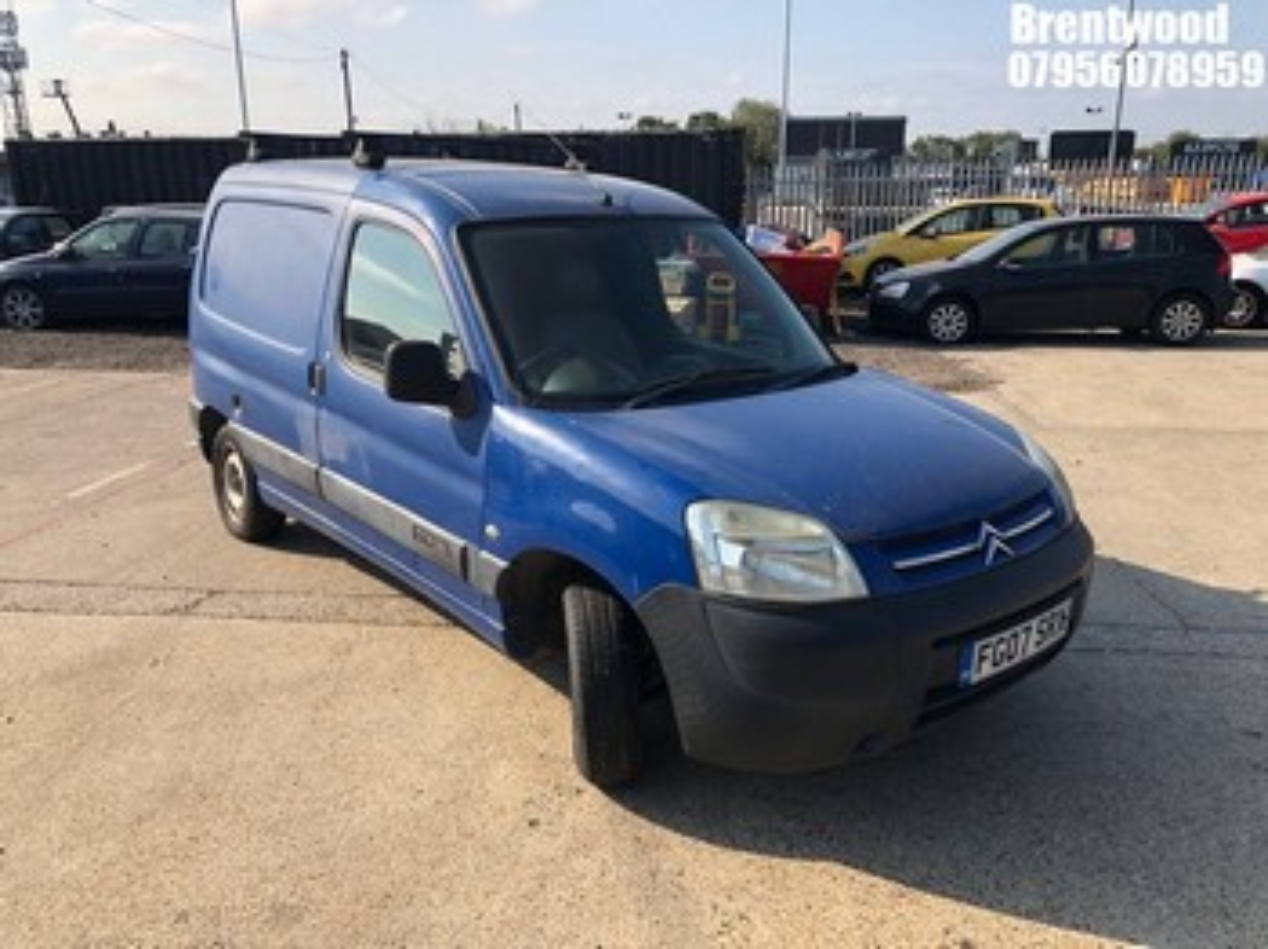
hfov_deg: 63.5
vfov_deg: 49.7
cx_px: 634
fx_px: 1025
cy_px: 474
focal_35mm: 28
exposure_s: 1/1333
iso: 20
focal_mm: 4
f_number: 1.8
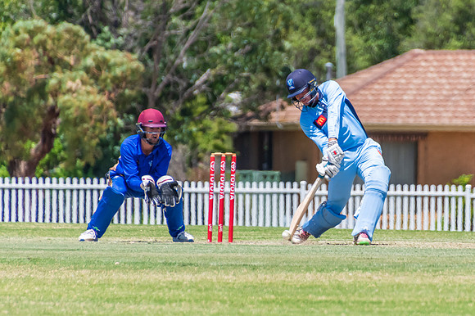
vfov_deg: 1.6
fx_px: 11523
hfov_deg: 2.4
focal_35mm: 874
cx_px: 346
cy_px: 148
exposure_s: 1/2000
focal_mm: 400
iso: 400
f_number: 6.3
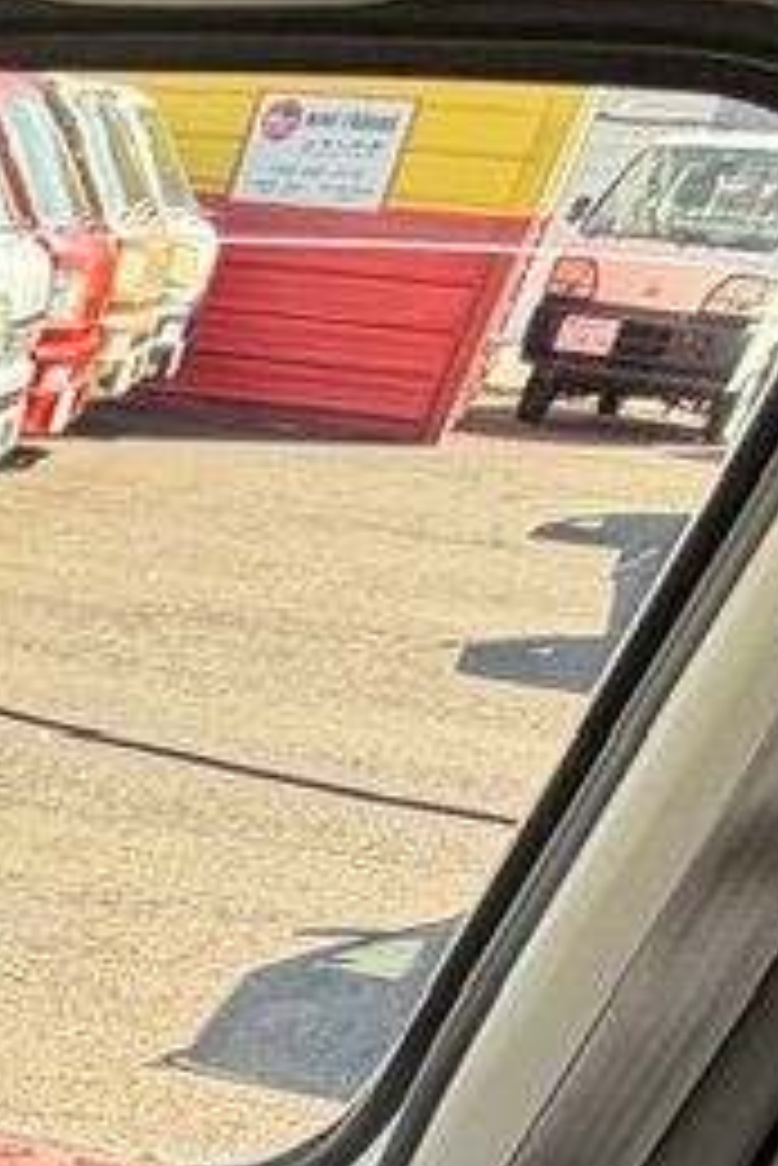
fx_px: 2331
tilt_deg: -43.1
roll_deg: -3.7
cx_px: -1025
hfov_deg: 14.0
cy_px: 2138
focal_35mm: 72
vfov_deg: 19.9
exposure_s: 1/134
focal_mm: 2.22
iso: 64
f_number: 2.2
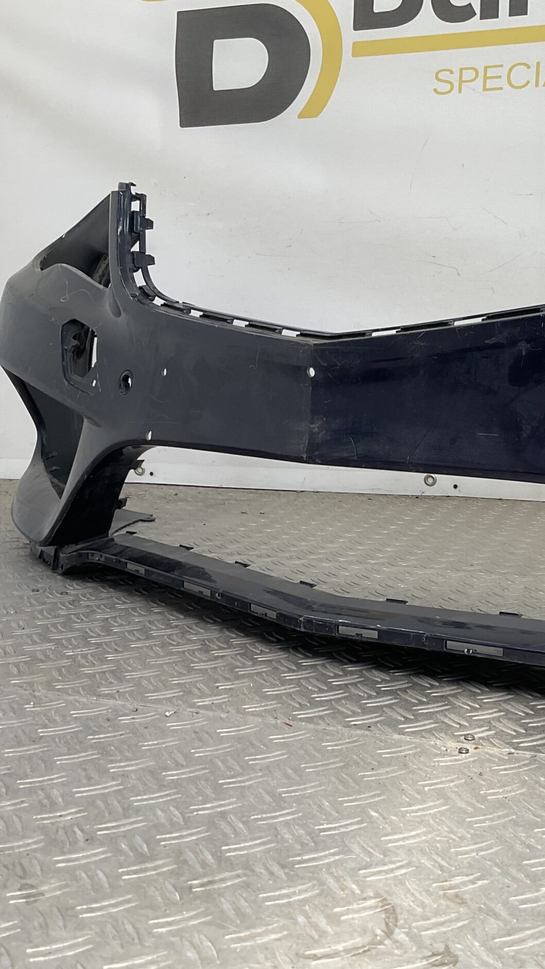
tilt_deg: -7.8
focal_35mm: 43
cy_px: 483
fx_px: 1105
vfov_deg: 47.4
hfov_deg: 27.6
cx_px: 354
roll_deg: -1.3
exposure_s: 1/202
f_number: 1.8
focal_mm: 3
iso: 16
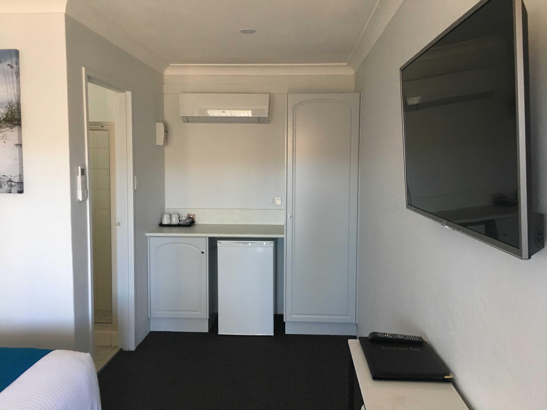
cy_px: 205
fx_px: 458
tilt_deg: -4.5
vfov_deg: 48.2
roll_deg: -1.3
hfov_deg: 61.7
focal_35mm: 29
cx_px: 274
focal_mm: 4.15
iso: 160
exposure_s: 1/33
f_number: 2.2
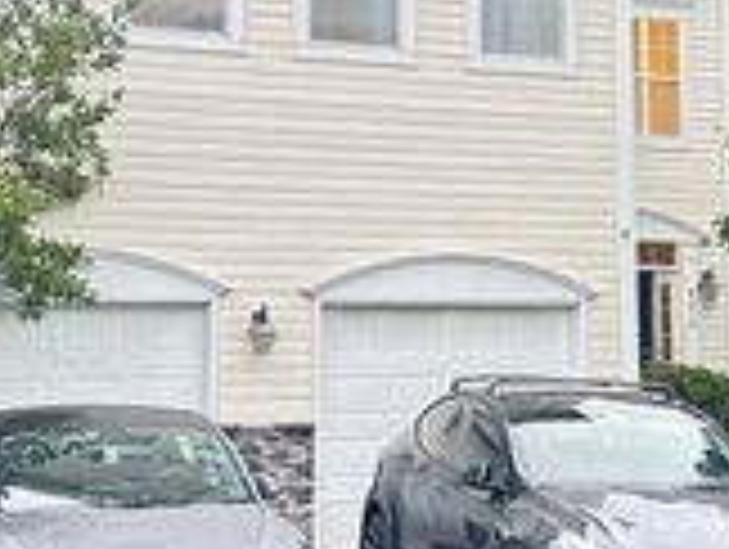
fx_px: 1561
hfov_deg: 26.0
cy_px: 187
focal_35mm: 74
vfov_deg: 19.9
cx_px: 536
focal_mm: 6.86
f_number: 1.78
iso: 320
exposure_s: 1/60
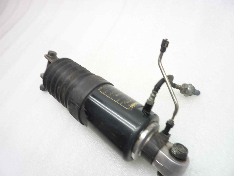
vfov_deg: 54.9
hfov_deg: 69.4
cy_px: 88
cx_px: 117
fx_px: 169
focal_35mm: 25
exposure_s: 1/10
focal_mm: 4.1
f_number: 3.3
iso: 125
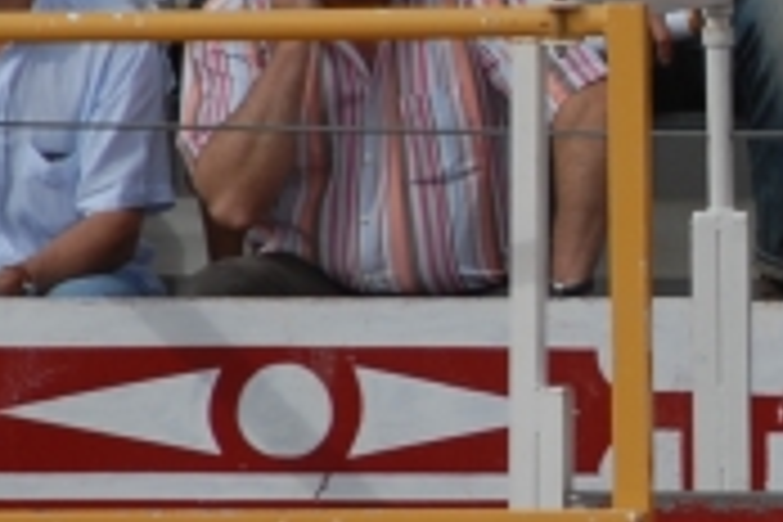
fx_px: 32731
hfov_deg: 1.4
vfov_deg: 0.9
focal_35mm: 1505
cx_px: 1220
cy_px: 106
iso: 100
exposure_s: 1/350
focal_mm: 170
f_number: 6.7
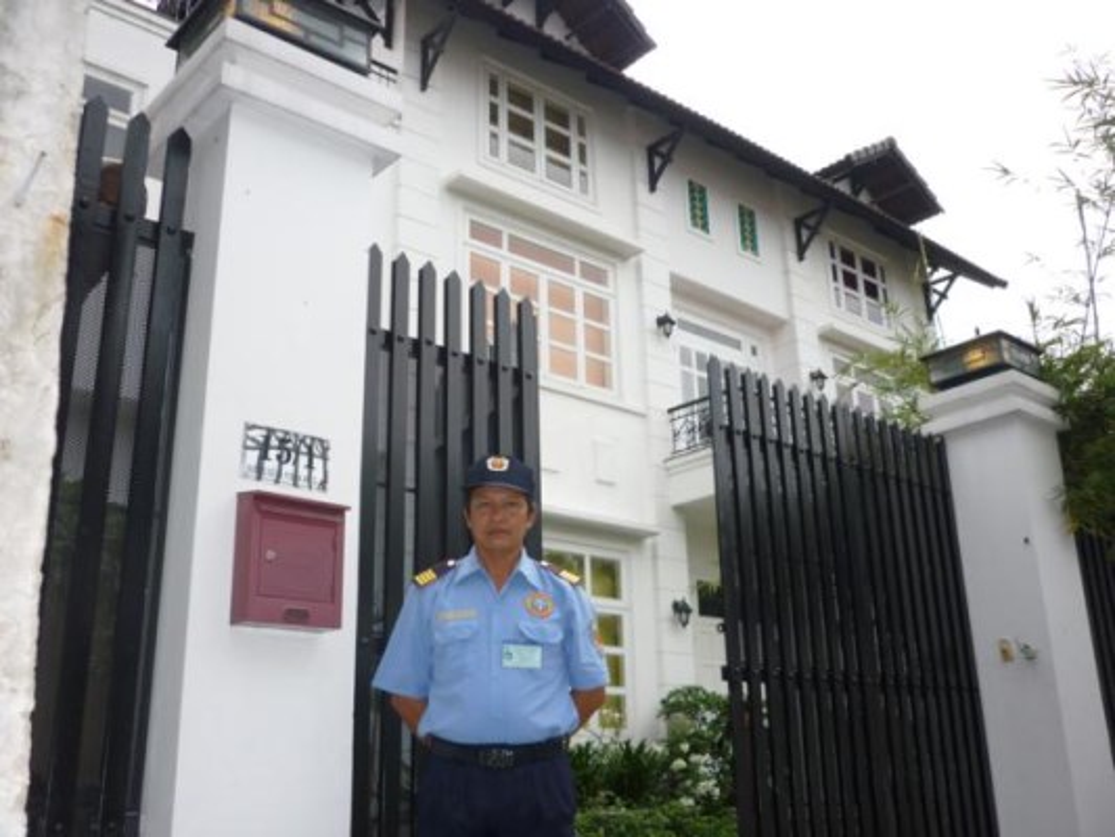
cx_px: 558
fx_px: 1063
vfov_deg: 43.0
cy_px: 418
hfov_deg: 55.3
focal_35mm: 33
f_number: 2.8
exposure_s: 1/800
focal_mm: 5.5
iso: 100
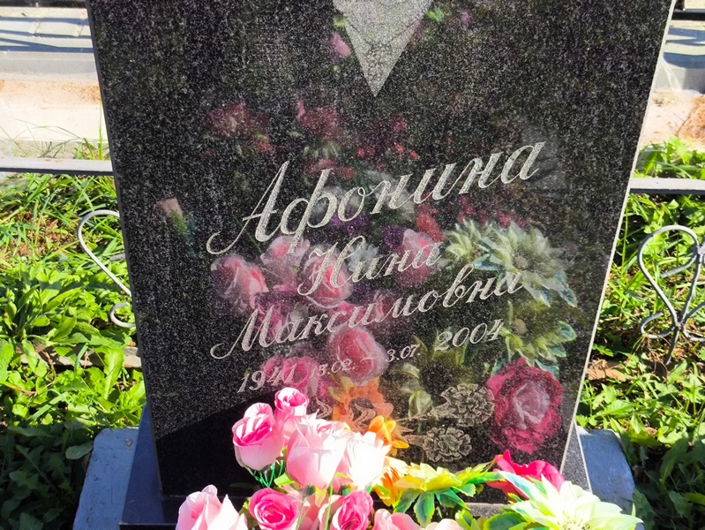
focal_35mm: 50
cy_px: 265
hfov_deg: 38.2
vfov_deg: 29.1
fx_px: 1019
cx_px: 352
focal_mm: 4.71
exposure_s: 1/811
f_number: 1.7
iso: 50
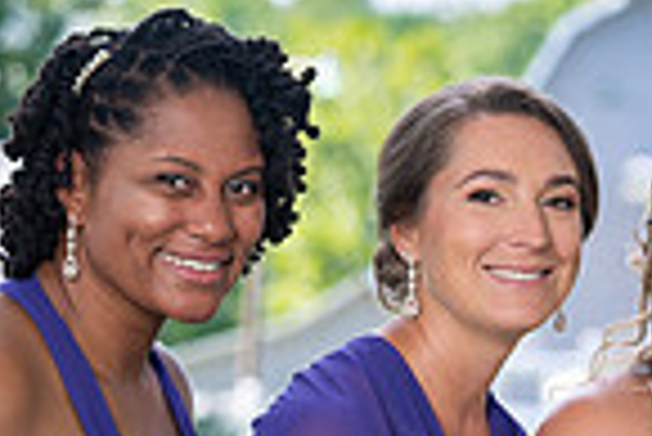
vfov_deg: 3.9
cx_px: 751
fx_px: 6381
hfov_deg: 5.8
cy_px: 478
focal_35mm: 352
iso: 100
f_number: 4
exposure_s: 1/200
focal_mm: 85
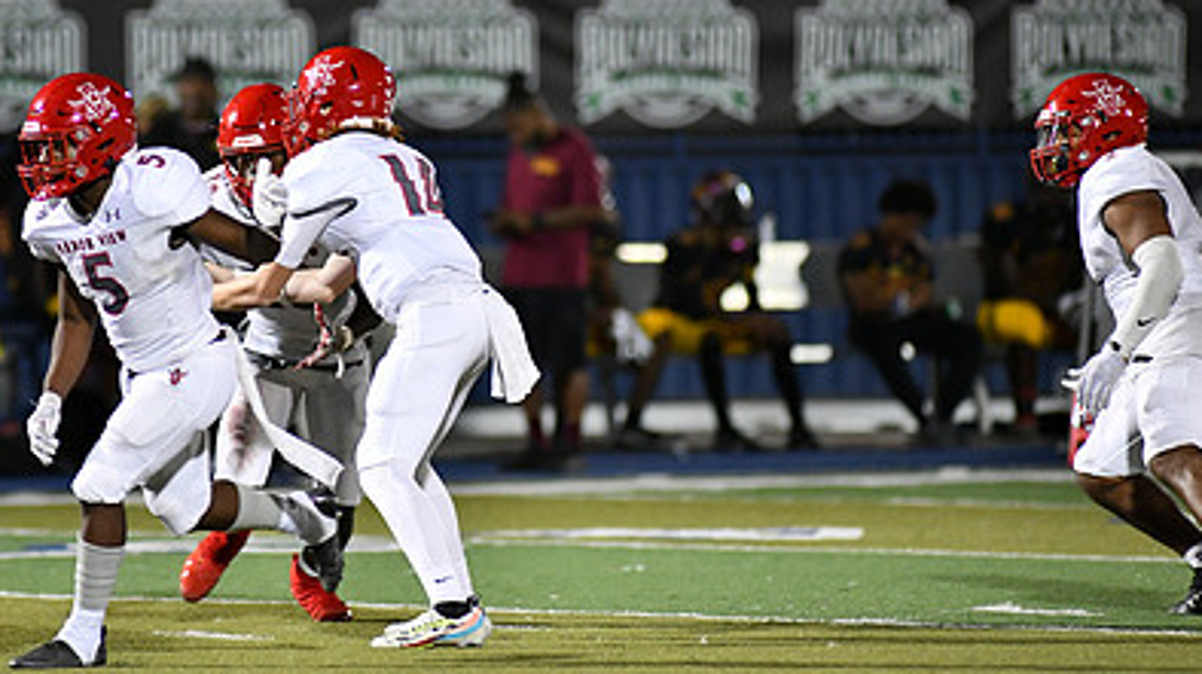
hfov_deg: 4.7
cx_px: 415
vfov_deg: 2.6
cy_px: 215
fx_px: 14747
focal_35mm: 463
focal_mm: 300
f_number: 2.8
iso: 3600
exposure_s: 1/1000
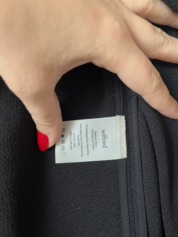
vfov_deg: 67.3
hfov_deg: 53.1
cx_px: 89
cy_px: 118
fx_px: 178
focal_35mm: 26
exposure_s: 1/60
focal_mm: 5.1
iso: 200
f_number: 1.6
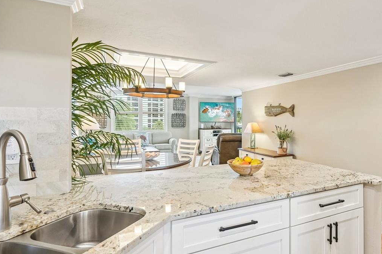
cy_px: 118
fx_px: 233
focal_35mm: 22
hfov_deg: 77.4
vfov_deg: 57.1
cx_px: 235
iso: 400
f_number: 8
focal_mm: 14
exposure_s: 1/30
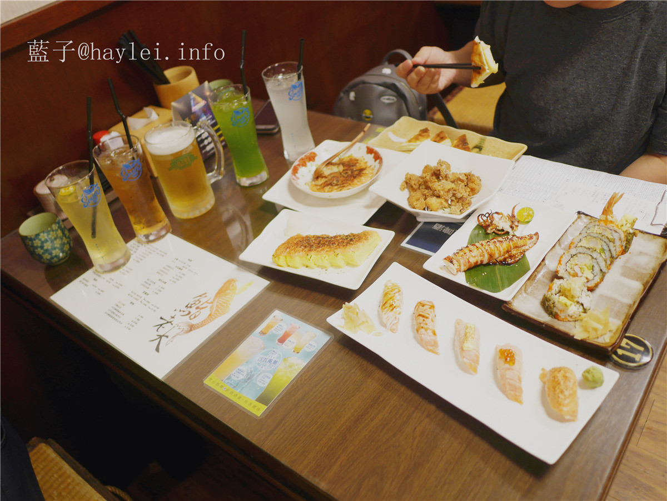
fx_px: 578
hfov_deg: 59.9
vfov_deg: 46.8
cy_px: 250
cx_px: 334
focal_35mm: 30
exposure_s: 1/60
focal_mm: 15
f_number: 1.7
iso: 400
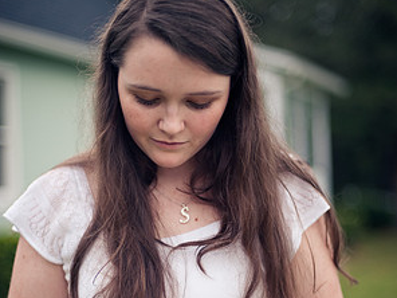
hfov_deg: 26.7
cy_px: 217
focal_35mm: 73
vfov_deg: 20.0
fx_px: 837
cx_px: 199
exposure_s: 1/1250
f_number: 1.4
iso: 200
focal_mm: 50
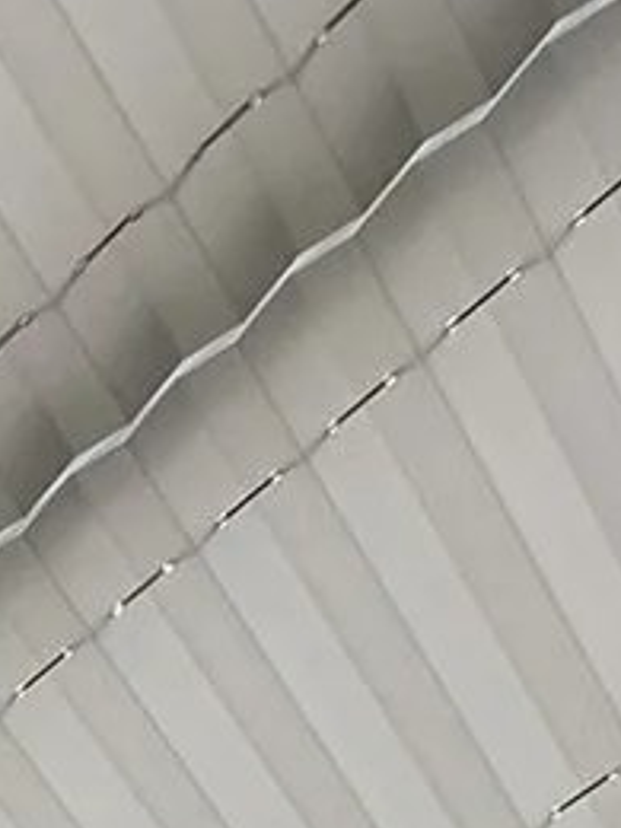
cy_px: 2455
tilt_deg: +45.0
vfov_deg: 11.6
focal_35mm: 97
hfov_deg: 10.7
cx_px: -1223
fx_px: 2320
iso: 40
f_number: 2.2
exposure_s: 1/298
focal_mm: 2.22
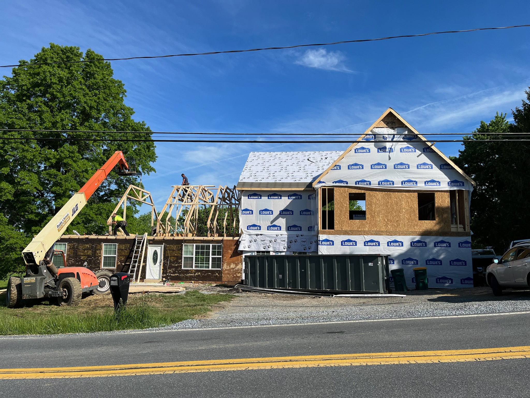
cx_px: 265
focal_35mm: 26
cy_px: 199
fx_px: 398
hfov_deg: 67.3
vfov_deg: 53.1
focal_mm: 5.1
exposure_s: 1/4149
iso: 50
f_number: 1.6
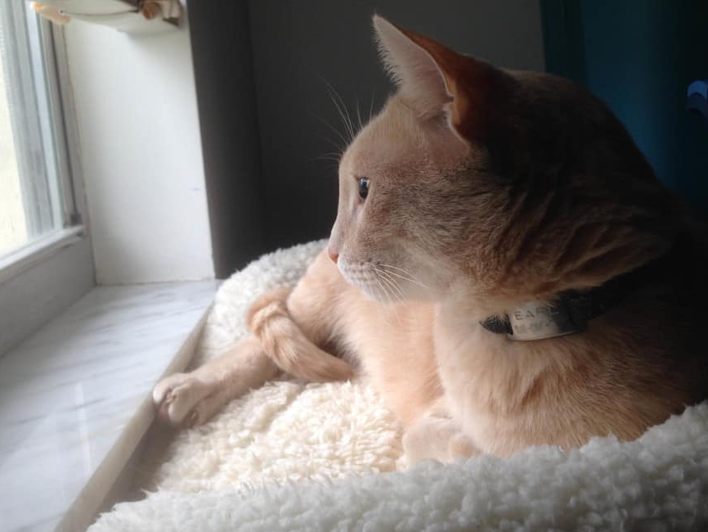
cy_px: 235
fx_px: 798
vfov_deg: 36.8
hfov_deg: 47.9
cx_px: 357
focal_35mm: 39
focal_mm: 4.12
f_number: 2.4
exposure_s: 1/60
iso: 64
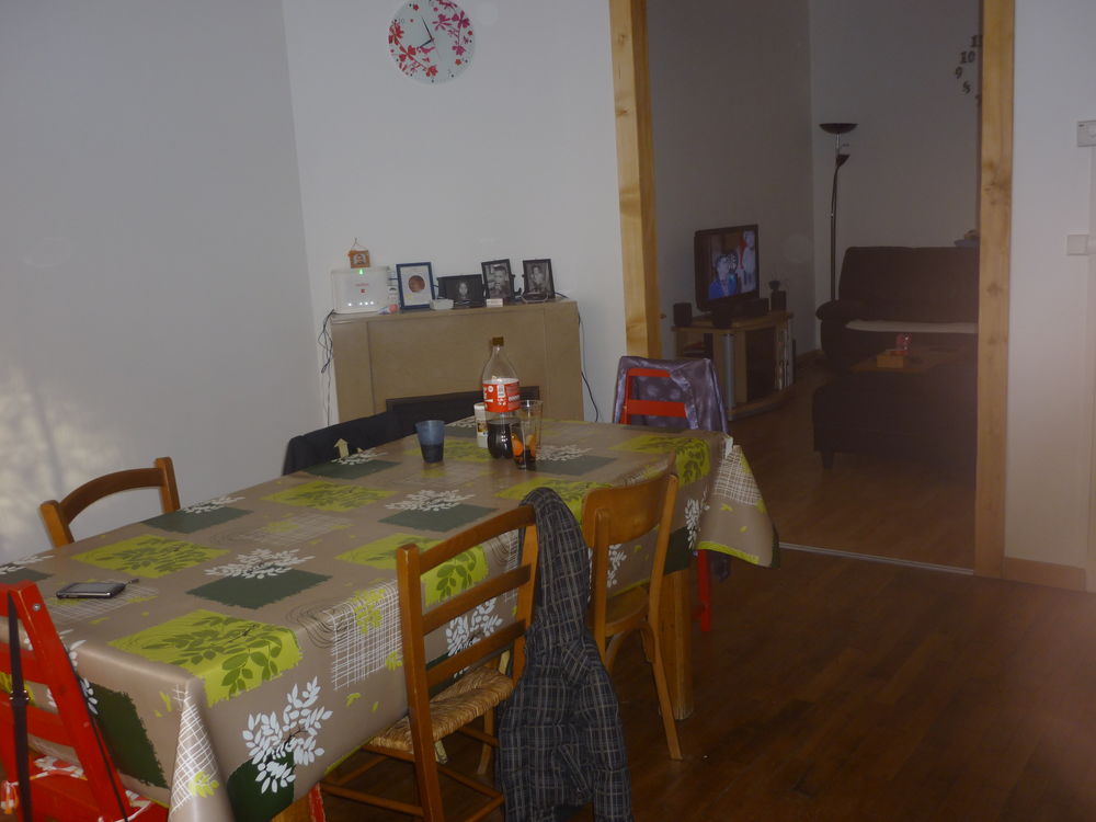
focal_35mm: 33
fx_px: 1045
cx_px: 548
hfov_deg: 55.4
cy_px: 411
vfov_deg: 42.9
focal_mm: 5.5
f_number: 2.8
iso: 80
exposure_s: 1/30
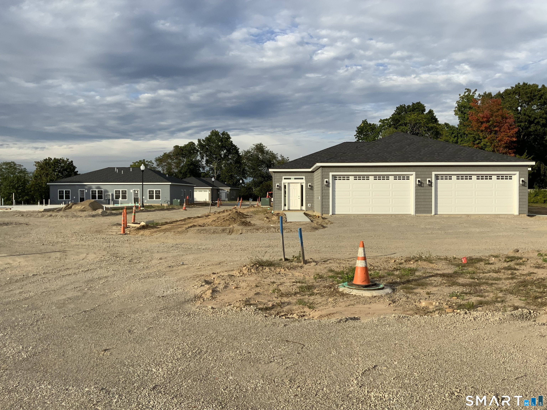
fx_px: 458
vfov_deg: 48.2
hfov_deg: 61.7
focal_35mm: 29
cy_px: 205
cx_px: 274
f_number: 1.8
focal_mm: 3
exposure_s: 1/1577
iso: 16
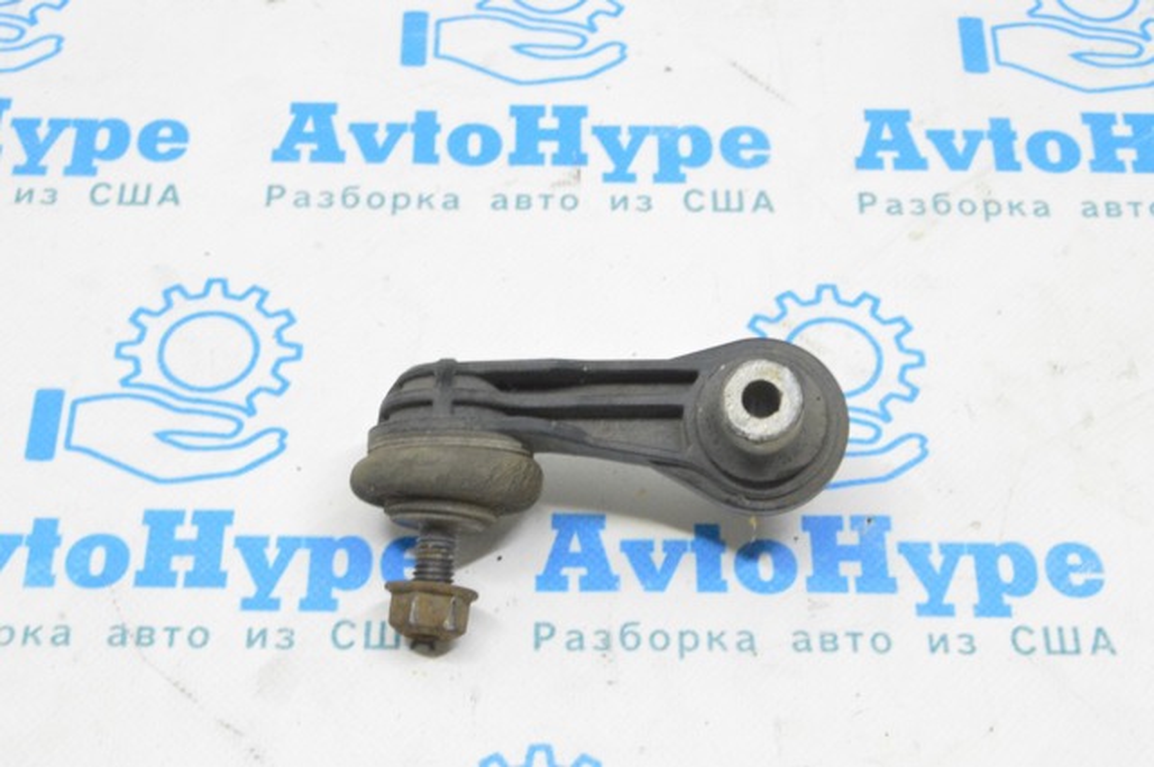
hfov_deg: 29.9
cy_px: 384
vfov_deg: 20.1
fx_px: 2161
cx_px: 577
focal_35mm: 68
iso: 6400
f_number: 20
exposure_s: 1/15
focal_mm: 45
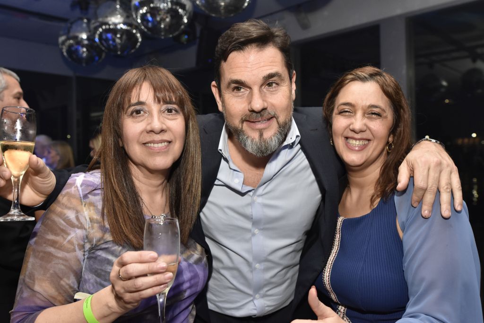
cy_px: 162
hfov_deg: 61.9
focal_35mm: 30
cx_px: 242
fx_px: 403
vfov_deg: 43.6
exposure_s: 1/160
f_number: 3.5
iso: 1000
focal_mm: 20
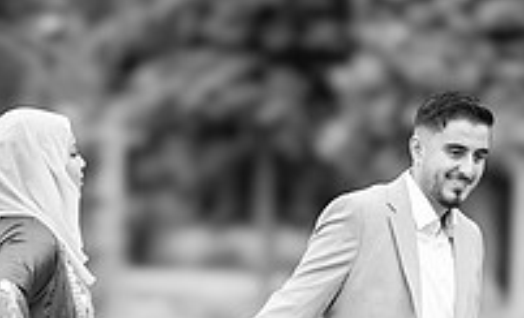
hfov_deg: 7.8
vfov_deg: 4.7
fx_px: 3867
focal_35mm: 273
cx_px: 233
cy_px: 430
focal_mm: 85
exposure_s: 1/1600
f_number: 1.4
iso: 100
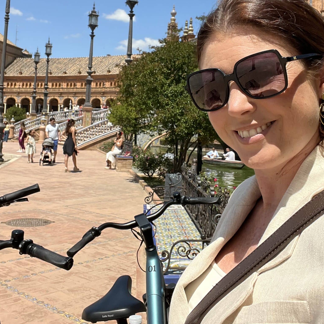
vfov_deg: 38.0
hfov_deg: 38.3
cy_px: 113
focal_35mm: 44
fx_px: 466
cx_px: 162
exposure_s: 1/806
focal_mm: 2.71
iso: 32
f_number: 2.2
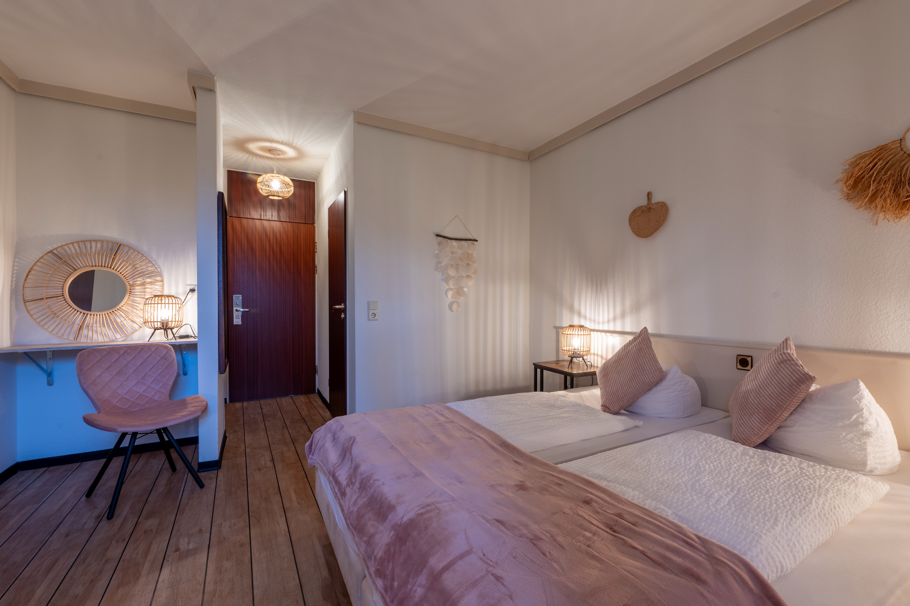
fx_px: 354
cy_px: 303
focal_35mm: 14
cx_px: 455
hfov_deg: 104.3
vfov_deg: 81.1
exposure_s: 1/15
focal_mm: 14
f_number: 11
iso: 400
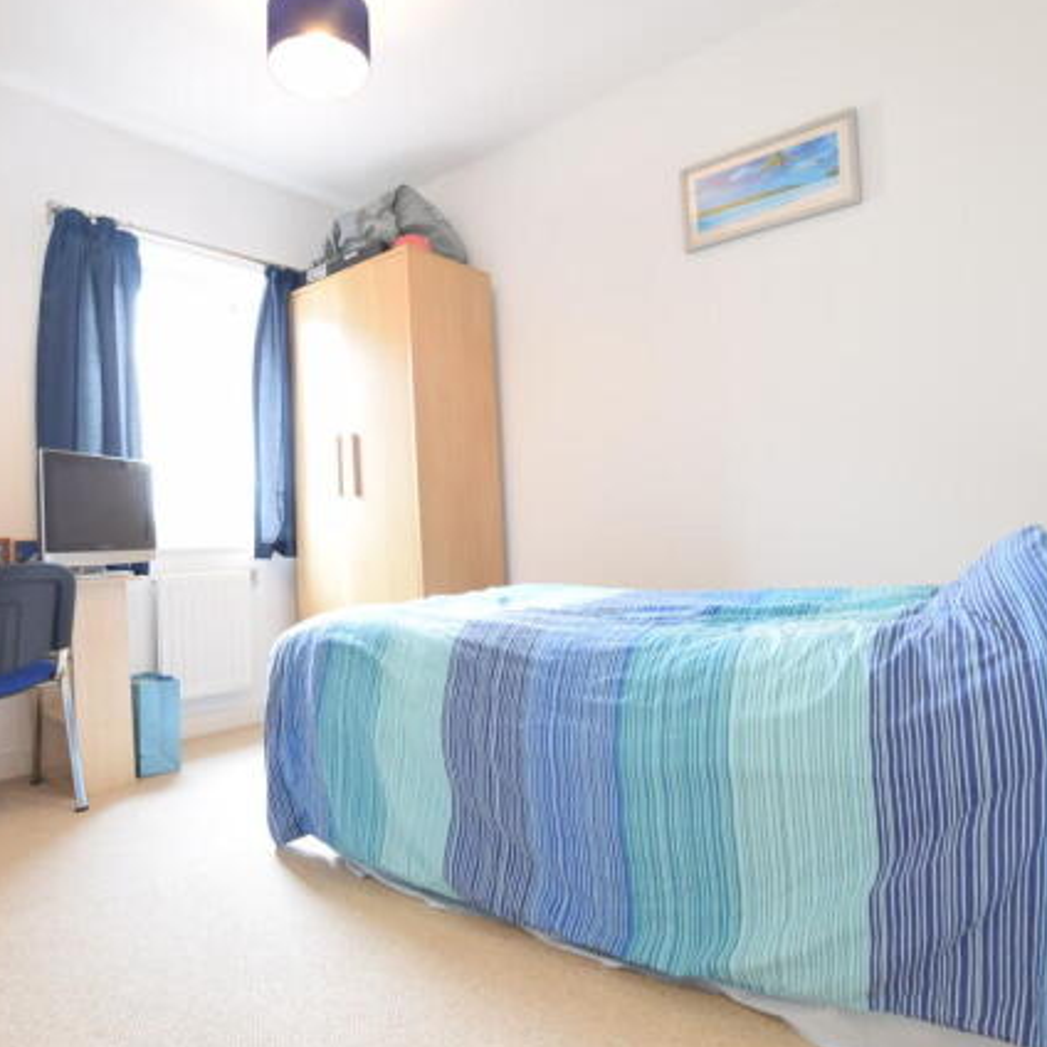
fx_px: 741
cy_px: 527
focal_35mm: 22
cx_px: 463
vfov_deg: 70.5
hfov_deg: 70.2
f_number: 7.1
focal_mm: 11
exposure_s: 1
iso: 100
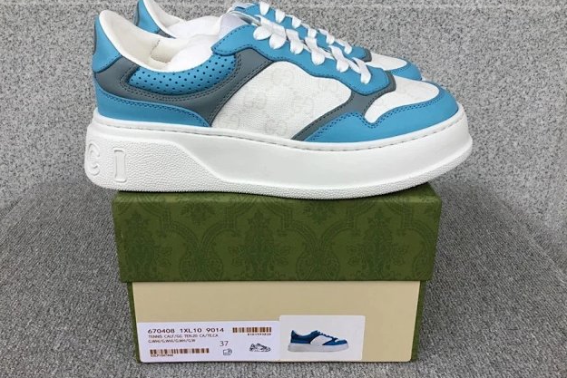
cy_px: 170
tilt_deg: -20.7
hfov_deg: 57.2
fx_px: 520
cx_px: 281
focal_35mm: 33
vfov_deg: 39.9
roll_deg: -0.1
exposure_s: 1/209
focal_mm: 3.3
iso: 25
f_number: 2.4
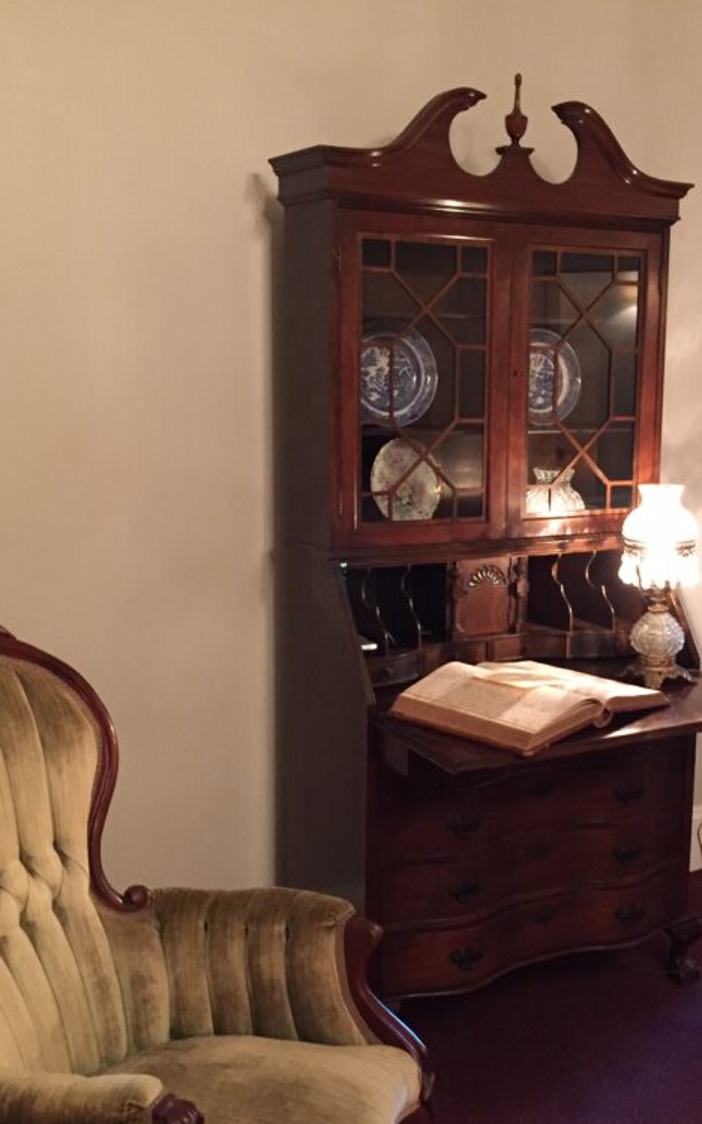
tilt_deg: -9.2
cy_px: 570
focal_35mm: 42
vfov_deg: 47.2
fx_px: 1286
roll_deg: -1.6
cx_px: 498
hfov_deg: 30.2
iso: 400
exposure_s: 1/15
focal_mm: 4.15
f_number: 2.2
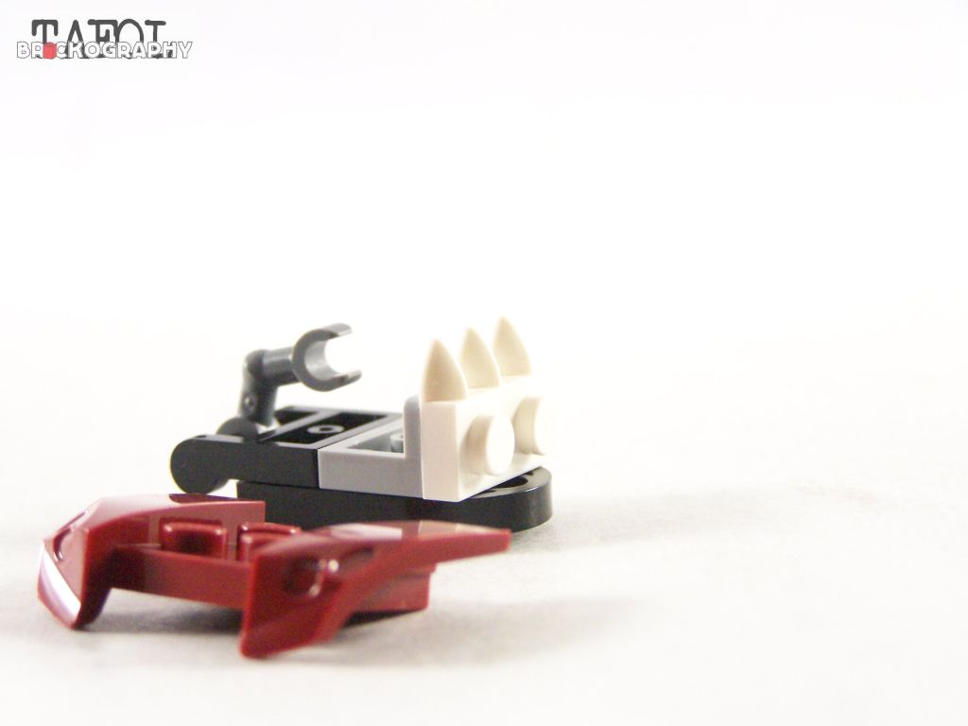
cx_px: 484
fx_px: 2936
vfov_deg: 14.1
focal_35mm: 105
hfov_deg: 18.7
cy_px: 363
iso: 400
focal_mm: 17.5
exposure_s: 1/60
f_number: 3.2
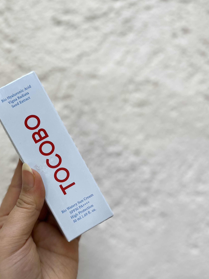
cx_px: 62
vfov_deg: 47.5
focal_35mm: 39
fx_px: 314
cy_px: 170
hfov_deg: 36.3
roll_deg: -2.7
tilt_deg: -1.2
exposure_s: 1/583
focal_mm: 5.1
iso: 50
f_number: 1.6
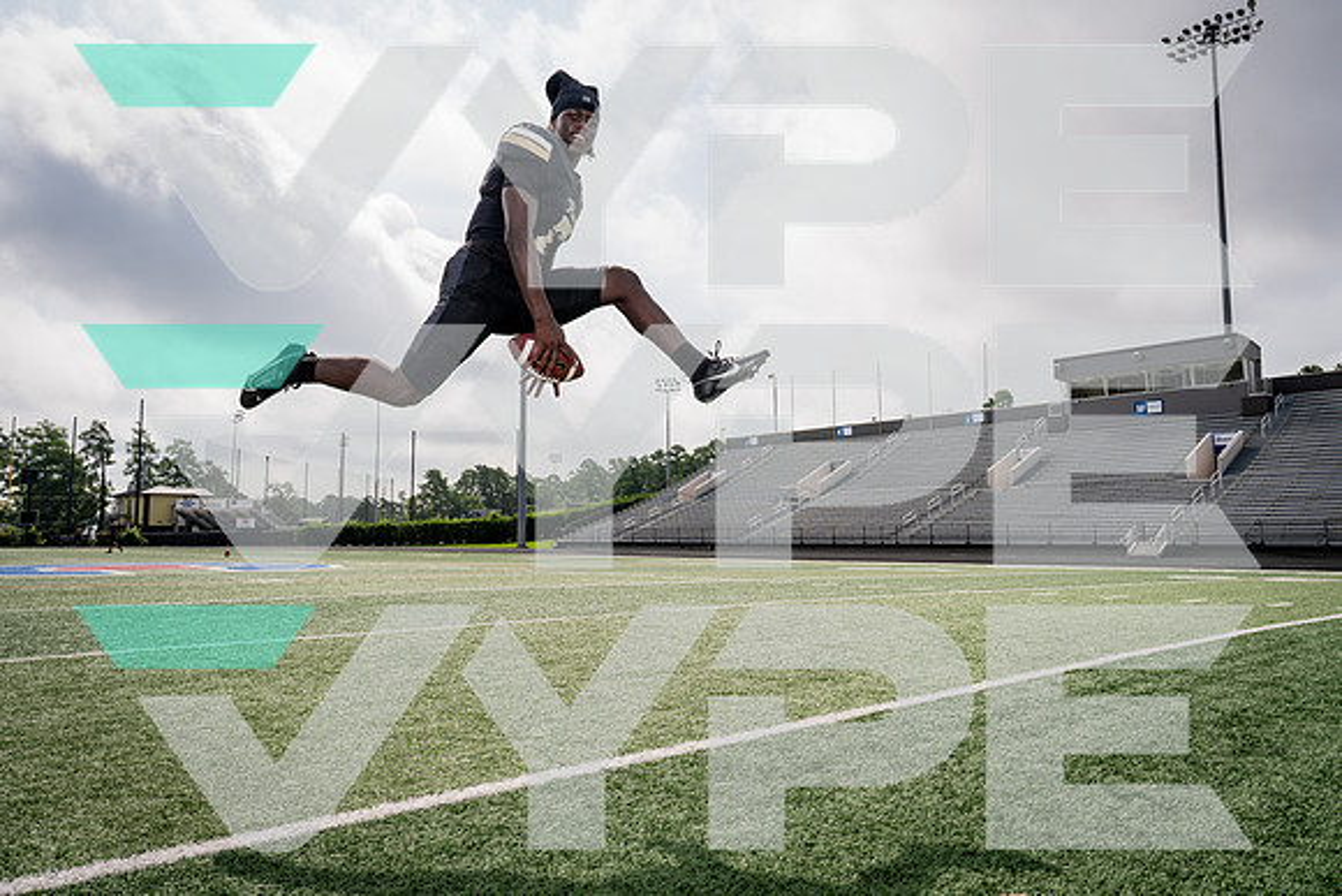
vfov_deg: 50.2
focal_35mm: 26
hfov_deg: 70.2
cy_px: 448
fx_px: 955
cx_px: 671
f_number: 6.3
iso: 320
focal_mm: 24
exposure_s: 1/1600
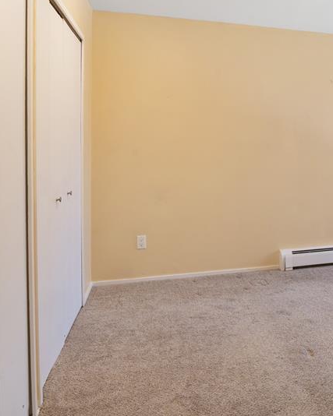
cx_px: 298
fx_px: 665
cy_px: 160
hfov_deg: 27.1
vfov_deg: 34.6
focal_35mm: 54
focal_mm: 30
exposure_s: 1/6
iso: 320
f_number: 9
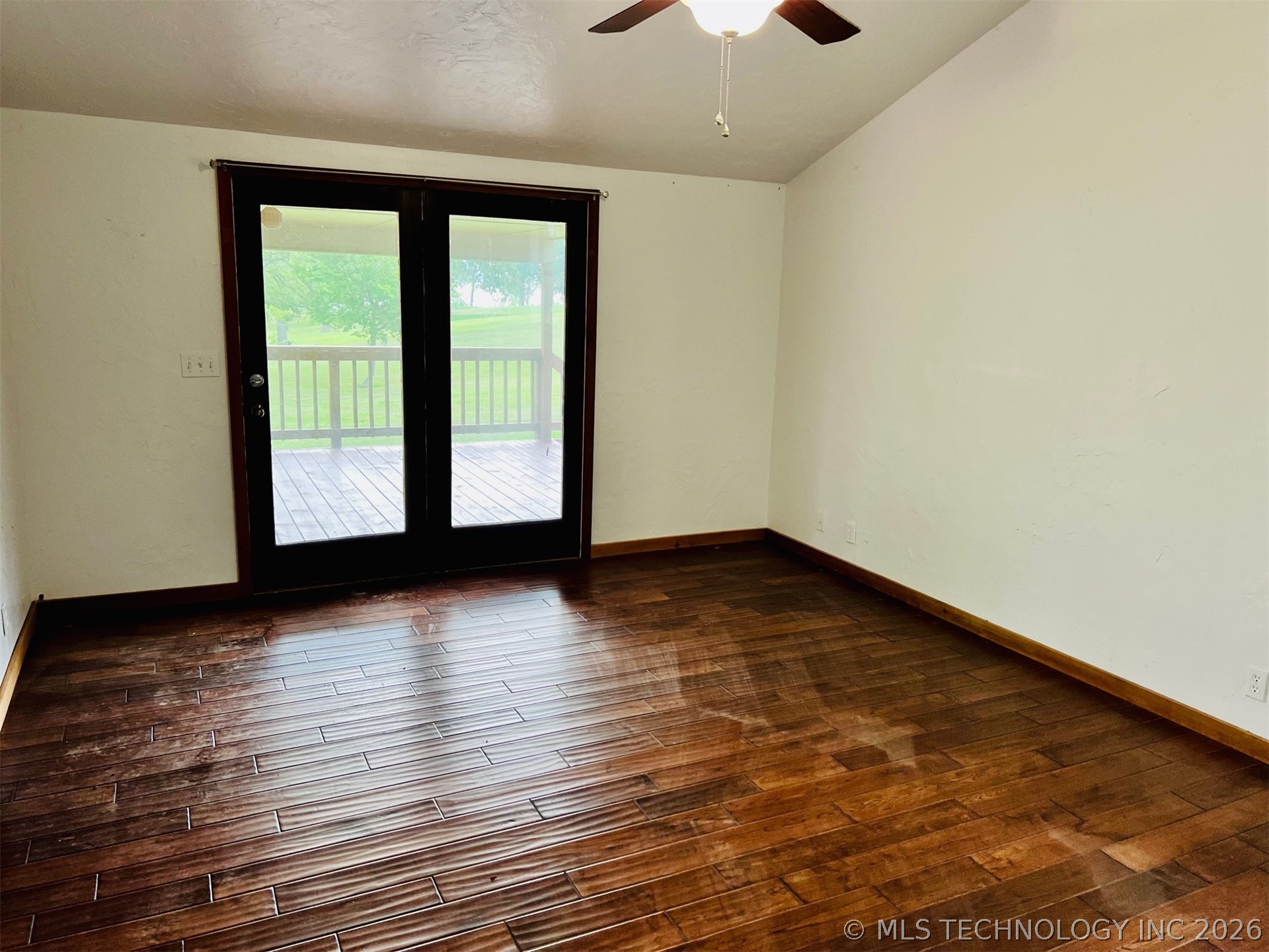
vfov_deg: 53.1
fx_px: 953
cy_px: 476
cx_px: 634
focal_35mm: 26
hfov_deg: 67.3
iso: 125
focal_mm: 5.7
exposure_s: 1/120
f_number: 1.5
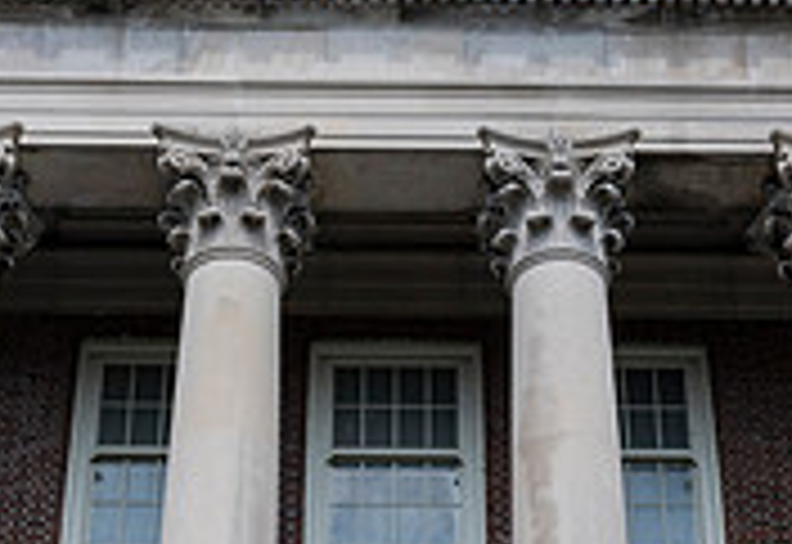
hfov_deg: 22.9
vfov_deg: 15.4
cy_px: 606
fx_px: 1955
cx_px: 421
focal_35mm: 88
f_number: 5.6
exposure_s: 1/500
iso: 80
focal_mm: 24
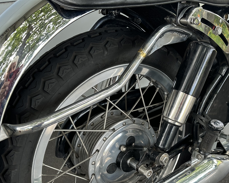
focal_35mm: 38
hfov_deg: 47.5
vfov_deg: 38.1
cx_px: 143
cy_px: 139
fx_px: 258
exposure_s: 1/166
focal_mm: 6.86
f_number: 1.78
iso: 80
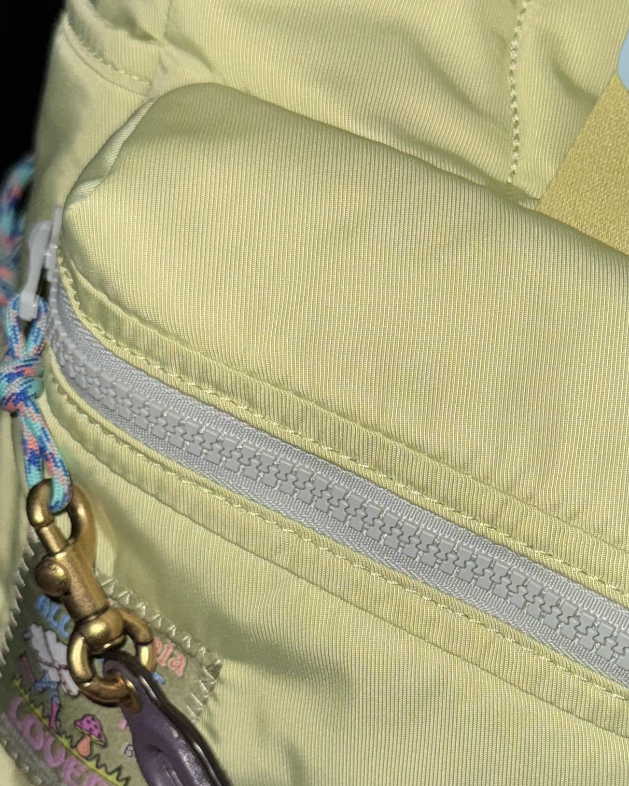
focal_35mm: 58
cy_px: 502
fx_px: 1350
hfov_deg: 26.1
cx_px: 428
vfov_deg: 32.3
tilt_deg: -45.8
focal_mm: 6.76
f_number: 1.78
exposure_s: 1/4
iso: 50
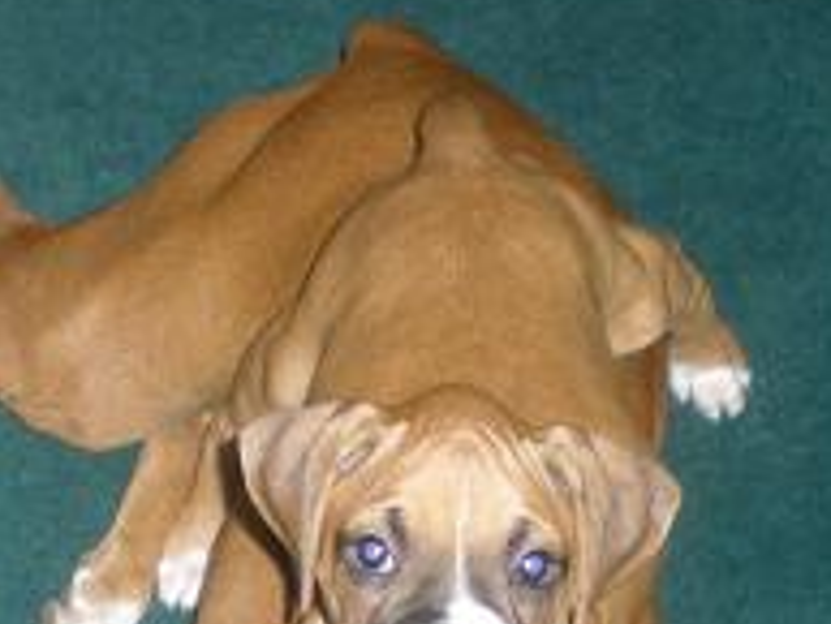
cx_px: 213
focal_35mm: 121
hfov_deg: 16.2
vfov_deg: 12.0
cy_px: 721
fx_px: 2907
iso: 155
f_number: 3.1
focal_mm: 6.3
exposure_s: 1/60
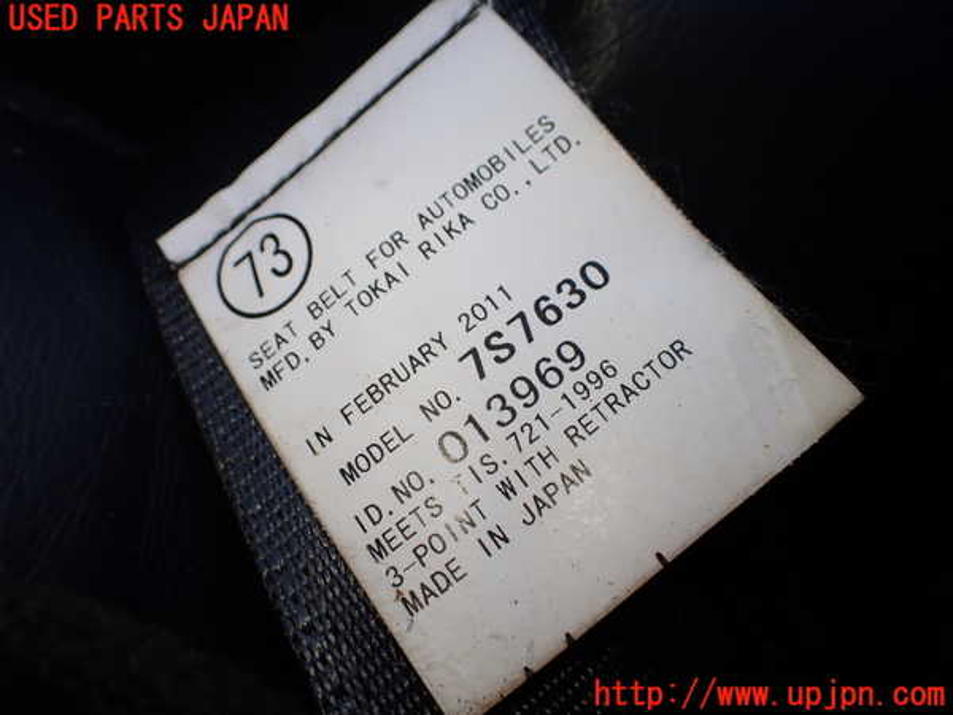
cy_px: 358
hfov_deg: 60.0
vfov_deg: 46.8
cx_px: 476
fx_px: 826
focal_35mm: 30
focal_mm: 5.4
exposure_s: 1/160
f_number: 3.2
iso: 100
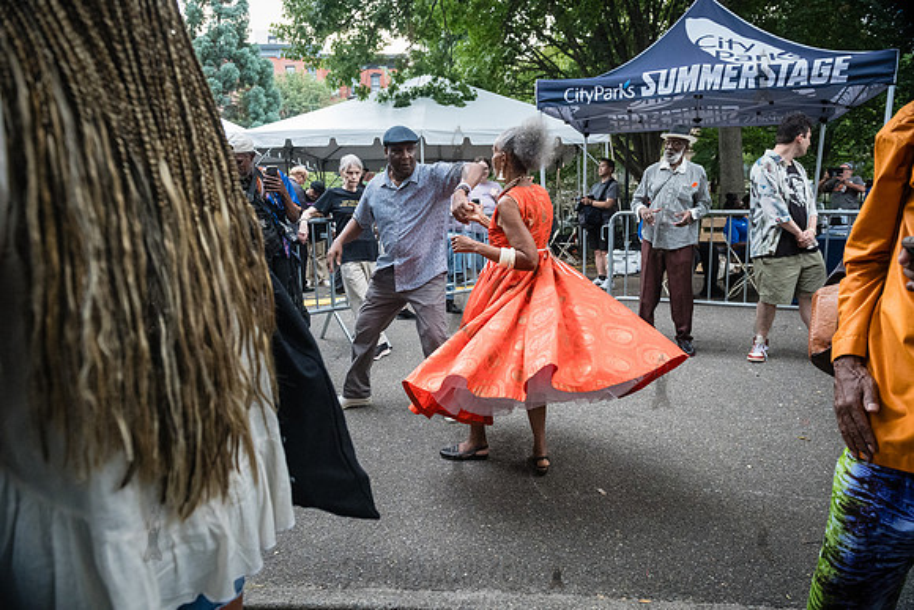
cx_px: 457
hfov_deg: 69.4
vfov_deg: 49.6
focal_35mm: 26
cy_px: 305
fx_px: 660
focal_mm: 26
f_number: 5
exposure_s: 1/250
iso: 8000
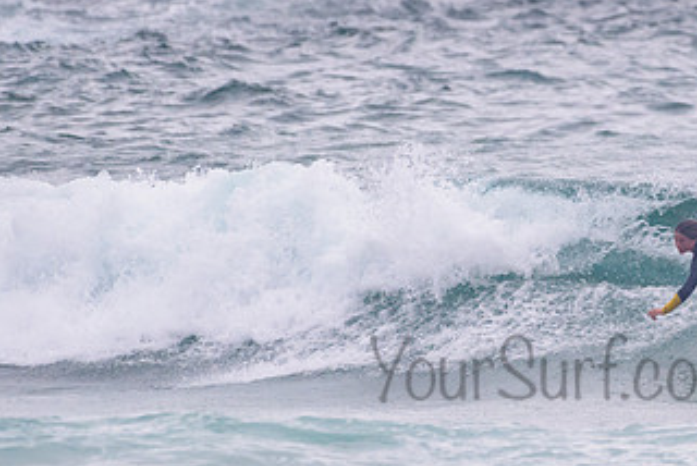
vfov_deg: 1.2
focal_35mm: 1111
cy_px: 261
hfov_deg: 1.9
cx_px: 693
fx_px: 21529
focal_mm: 500
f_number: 5.6
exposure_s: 1/2000
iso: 1100
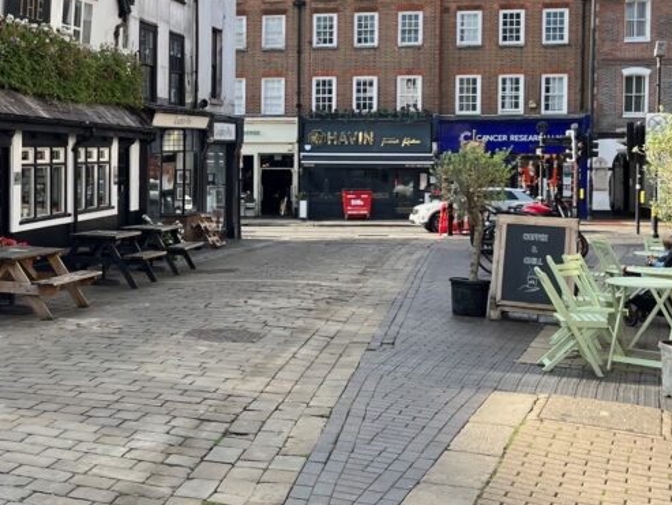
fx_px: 1049
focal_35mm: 54
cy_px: 168
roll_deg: +1.3
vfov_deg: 26.9
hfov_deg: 34.3
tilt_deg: -0.6
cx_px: 120
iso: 50
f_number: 1.6
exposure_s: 1/975
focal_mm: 5.1
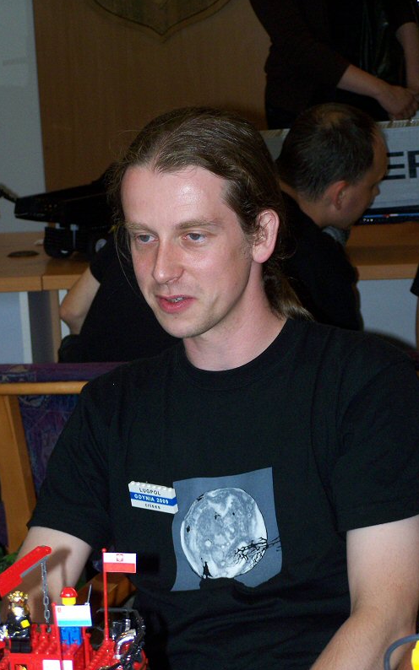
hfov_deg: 10.5
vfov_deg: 16.7
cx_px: 183
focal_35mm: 125
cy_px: 334
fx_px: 2285
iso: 160
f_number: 3.3
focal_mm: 19.4
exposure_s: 1/100
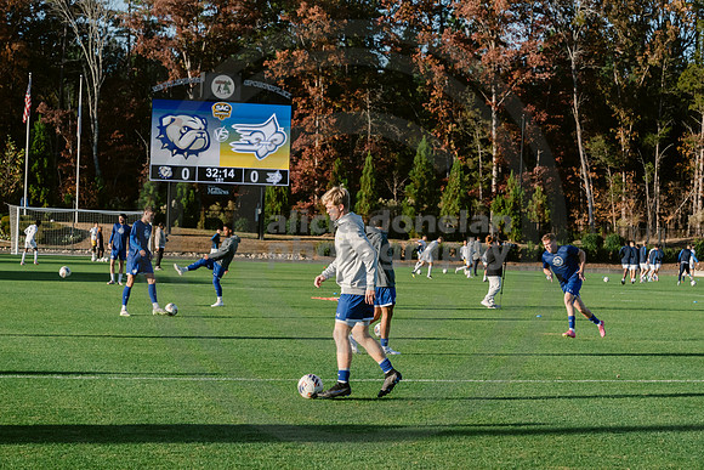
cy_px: 235
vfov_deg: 13.0
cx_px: 352
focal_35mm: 105
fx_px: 2054
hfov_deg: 19.5
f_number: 9
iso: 1250
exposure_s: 1/2000
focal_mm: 105
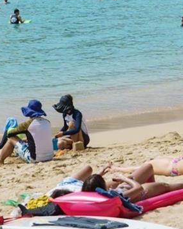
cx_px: 159
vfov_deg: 10.5
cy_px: -6
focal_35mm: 182
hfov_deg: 8.5
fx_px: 1232
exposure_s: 1/320
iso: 100
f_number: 6.3
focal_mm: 43
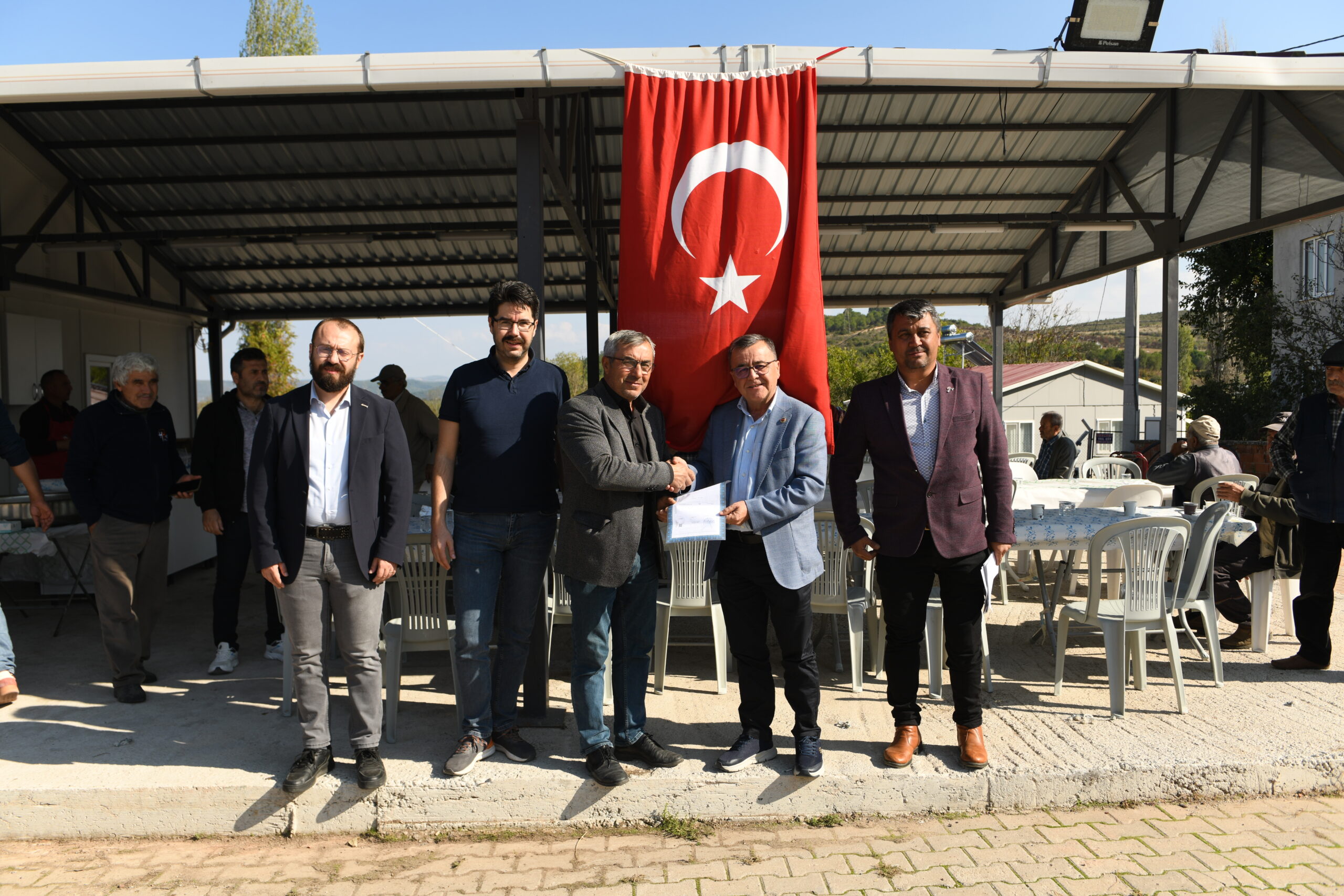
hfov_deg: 65.5
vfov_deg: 46.4
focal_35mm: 28
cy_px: 448
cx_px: 672
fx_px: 1045
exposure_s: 1/250
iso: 64
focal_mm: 28
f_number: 4.5
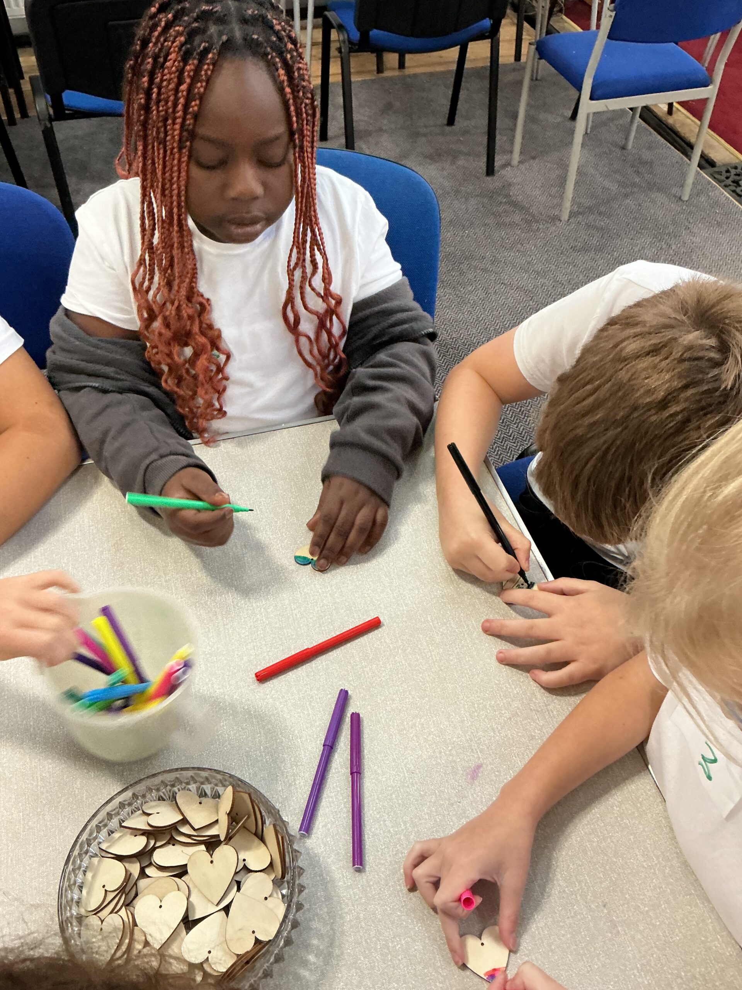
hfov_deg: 48.2
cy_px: 495
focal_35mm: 29
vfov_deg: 61.7
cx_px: 371
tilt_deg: -48.4
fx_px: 829
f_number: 1.8
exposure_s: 1/40
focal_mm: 3
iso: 250
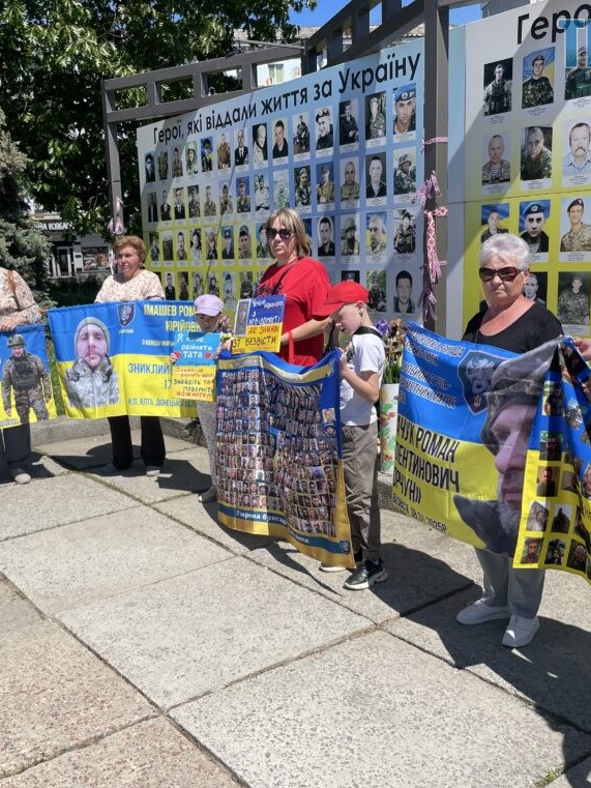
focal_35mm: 35
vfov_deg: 52.6
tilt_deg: -8.2
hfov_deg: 40.7
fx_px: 797
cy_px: 393
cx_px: 268
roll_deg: +2.1
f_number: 1.6
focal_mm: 4.2
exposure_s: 1/3861
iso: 50
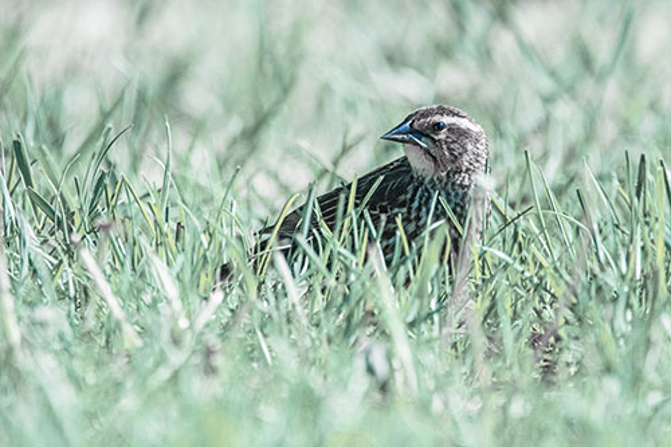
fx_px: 22358
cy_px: 224
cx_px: 336
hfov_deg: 1.7
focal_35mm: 1200
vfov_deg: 1.1
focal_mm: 1200
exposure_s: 1/4000
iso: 2000
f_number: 13
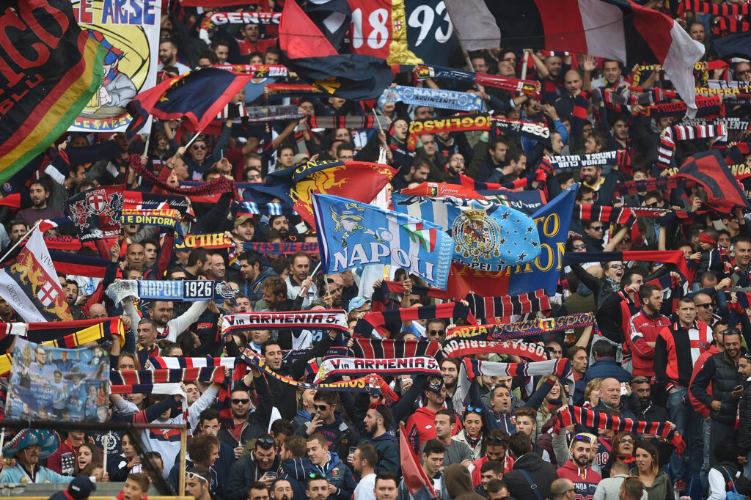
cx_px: 376
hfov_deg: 5.2
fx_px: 8341
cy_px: 250
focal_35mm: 400
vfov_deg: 3.4
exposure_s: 1/640
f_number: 3.2
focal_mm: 400
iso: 500
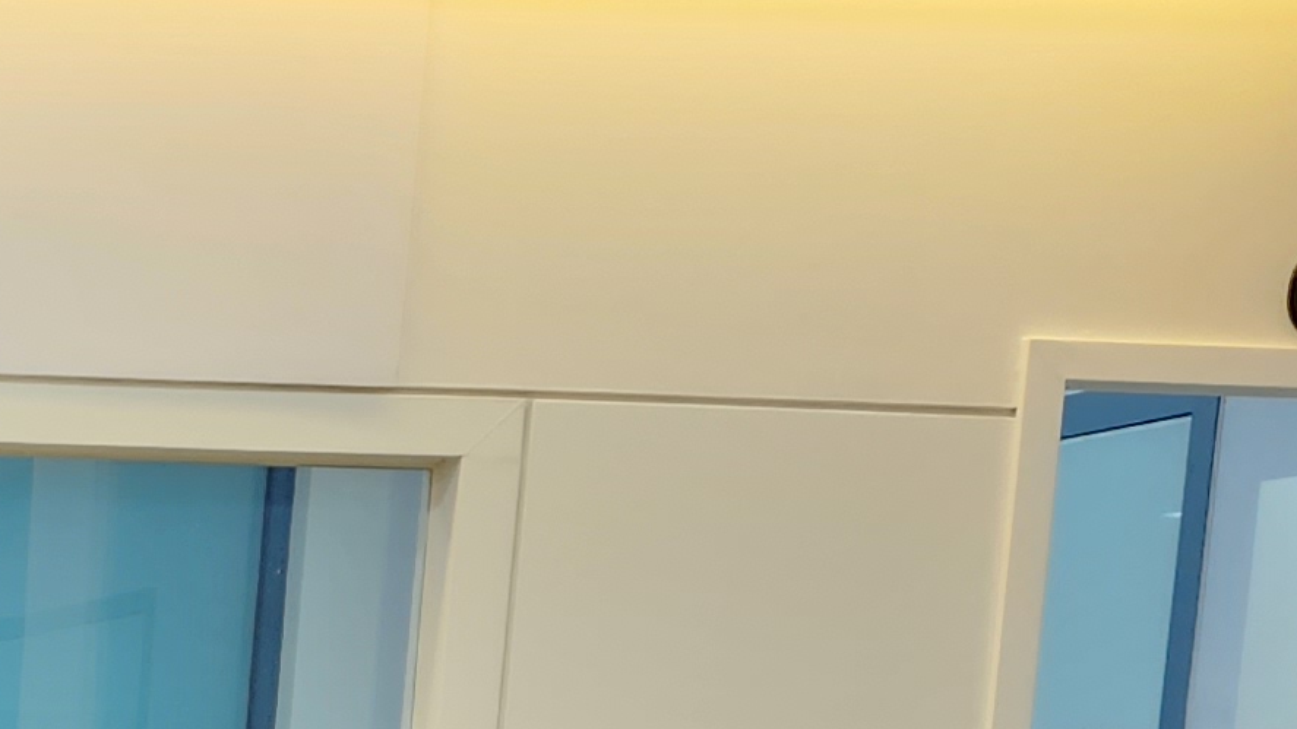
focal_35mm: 113
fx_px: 3886
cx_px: -981
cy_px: 1148
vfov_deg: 10.3
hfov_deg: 16.2
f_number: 1.8
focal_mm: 5.4
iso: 125
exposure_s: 1/120
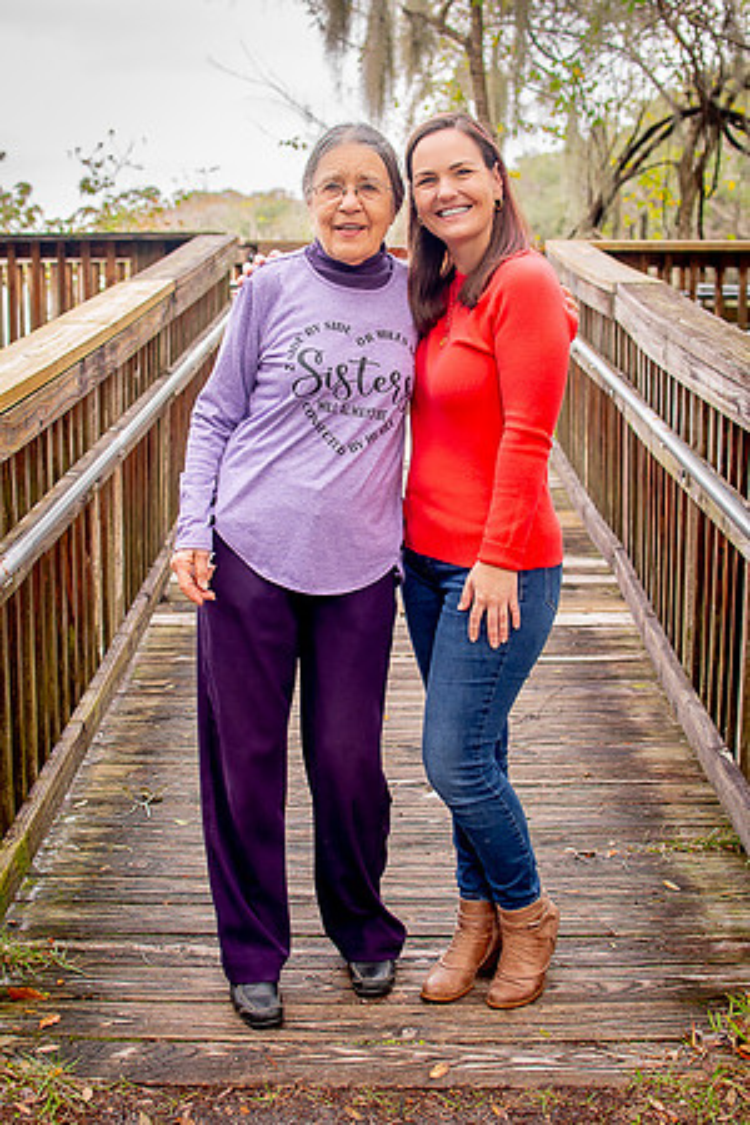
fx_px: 1625
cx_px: 375
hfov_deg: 26.0
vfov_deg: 38.2
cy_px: 562
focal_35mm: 52
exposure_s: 1/250
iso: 200
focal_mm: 35
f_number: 3.5
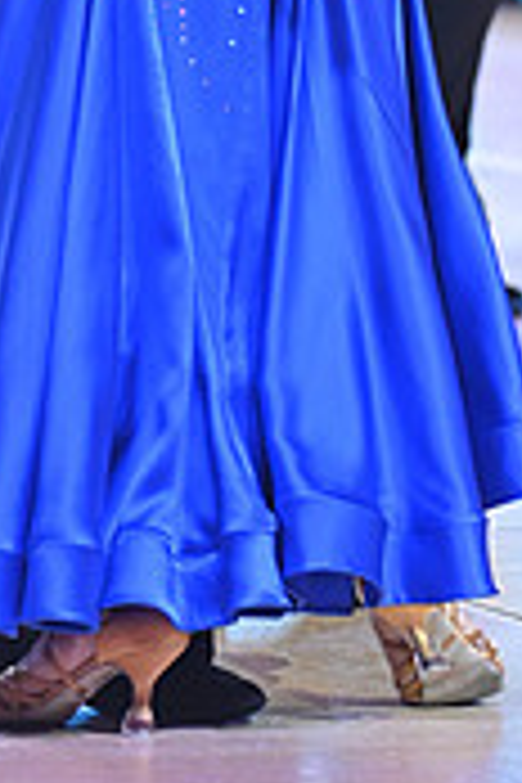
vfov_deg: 5.6
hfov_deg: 3.7
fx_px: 7982
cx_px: 191
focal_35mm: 367
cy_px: -310
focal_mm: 110
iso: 2000
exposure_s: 1/250
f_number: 4
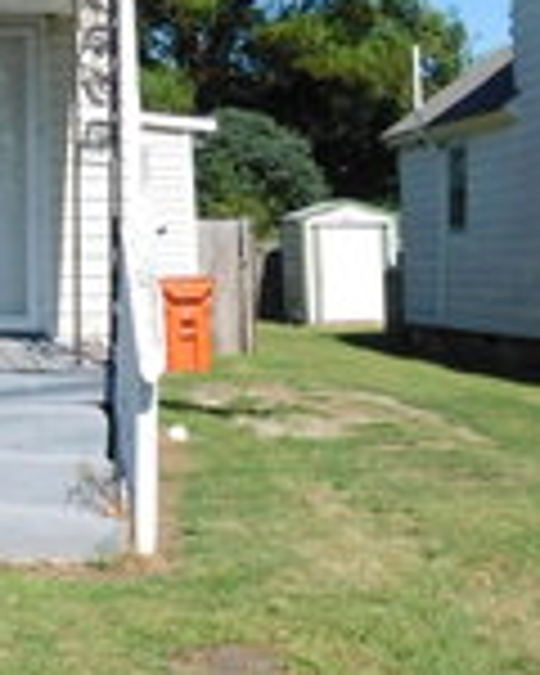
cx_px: -176
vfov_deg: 26.0
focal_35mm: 72
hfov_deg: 19.5
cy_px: 158
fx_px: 1438
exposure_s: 1/400
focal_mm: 4
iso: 125
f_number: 6
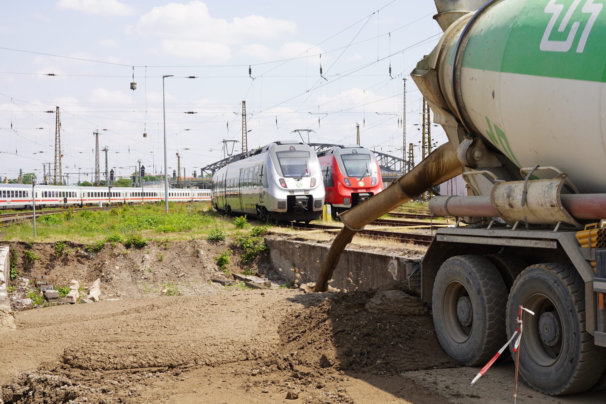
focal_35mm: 58
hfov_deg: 34.5
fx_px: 976
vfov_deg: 23.4
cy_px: 202
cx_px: 303
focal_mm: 58
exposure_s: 1/125
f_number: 11
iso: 100
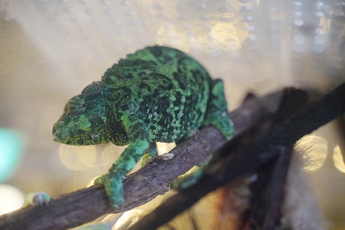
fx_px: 268
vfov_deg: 46.4
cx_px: 172
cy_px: 115
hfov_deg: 65.5
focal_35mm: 28
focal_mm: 28
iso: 10000
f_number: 2.8
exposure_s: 1/160
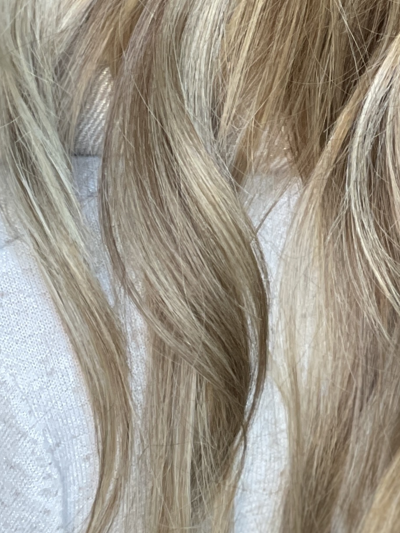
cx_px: 362
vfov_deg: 9.3
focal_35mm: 211
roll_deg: -10.5
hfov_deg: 7.0
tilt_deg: -16.2
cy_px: -51
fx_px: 3251
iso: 125
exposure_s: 1/40
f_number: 2.2
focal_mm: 7.5
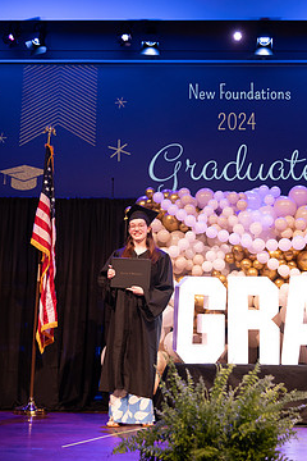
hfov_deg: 27.0
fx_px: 640
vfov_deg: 39.6
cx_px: 173
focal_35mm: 50
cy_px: 232
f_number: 4
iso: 1600
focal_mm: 40
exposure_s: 1/200
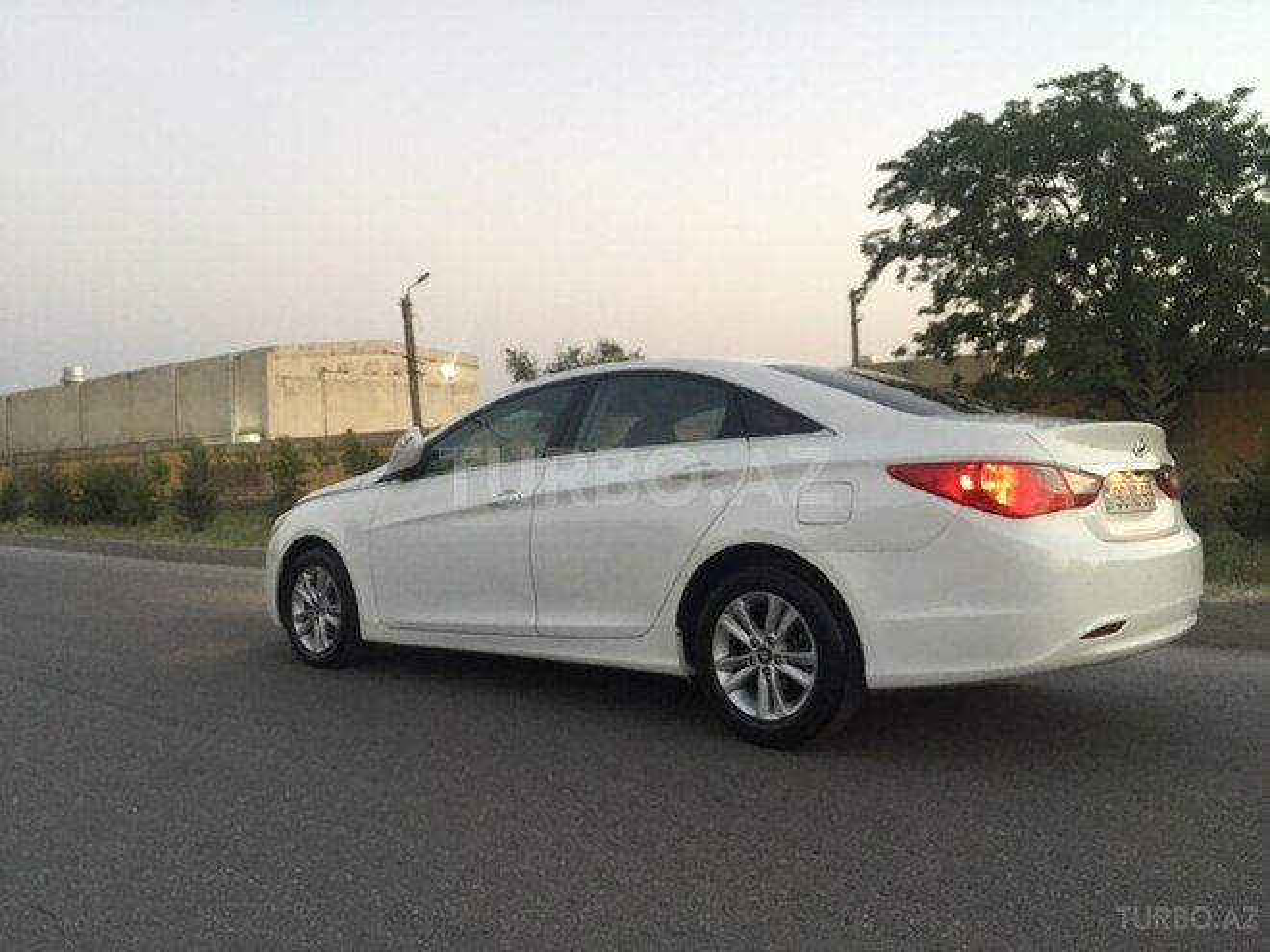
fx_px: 1064
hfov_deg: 61.7
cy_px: 476
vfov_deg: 48.2
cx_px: 635
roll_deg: +1.7
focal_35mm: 29
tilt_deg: -0.1
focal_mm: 4.15
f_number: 2.2
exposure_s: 1/33
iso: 160
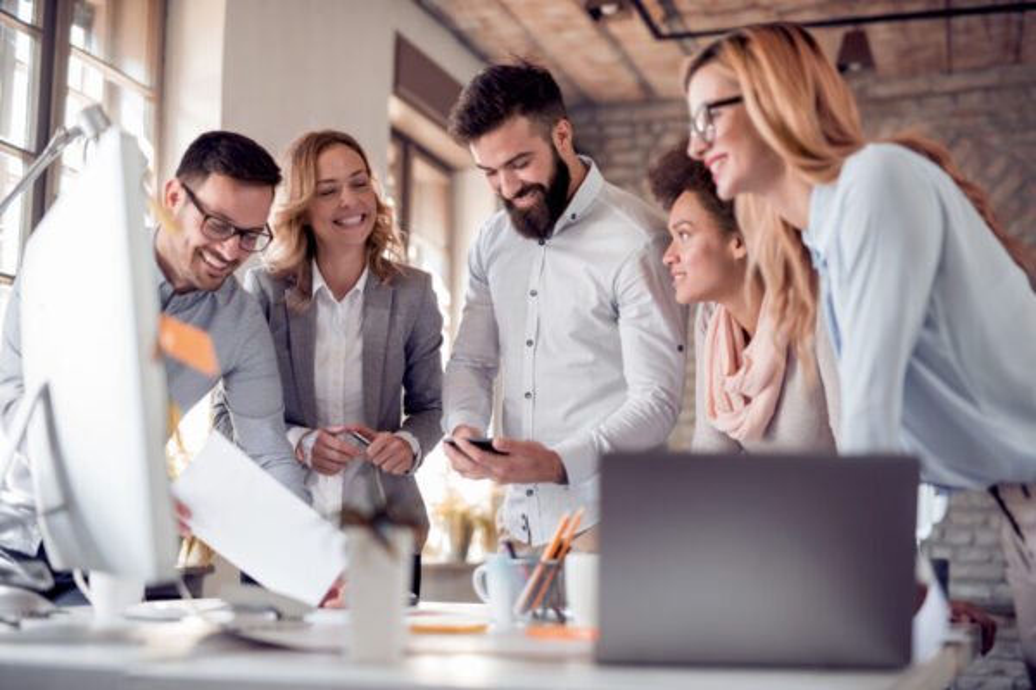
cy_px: 345
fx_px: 1439
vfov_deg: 27.0
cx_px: 518
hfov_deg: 39.6
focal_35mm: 50
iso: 250
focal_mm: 50
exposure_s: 1/100
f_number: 1.8
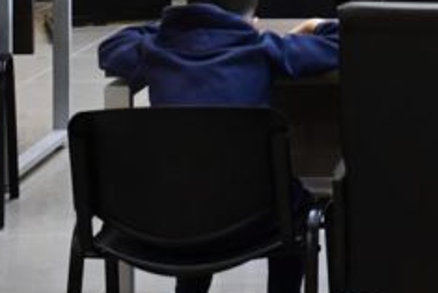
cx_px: 658
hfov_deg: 13.2
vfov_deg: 9.1
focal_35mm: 147
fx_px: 1790
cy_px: -159
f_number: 4
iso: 2500
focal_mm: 30
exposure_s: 1/125
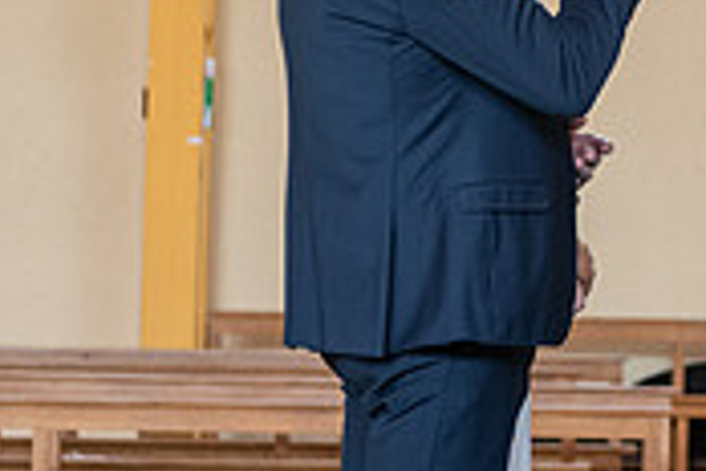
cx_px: 811
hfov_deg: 9.3
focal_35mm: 220
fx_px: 4314
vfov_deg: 6.2
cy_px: 87
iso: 640
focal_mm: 66
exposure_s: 1/160
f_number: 3.5
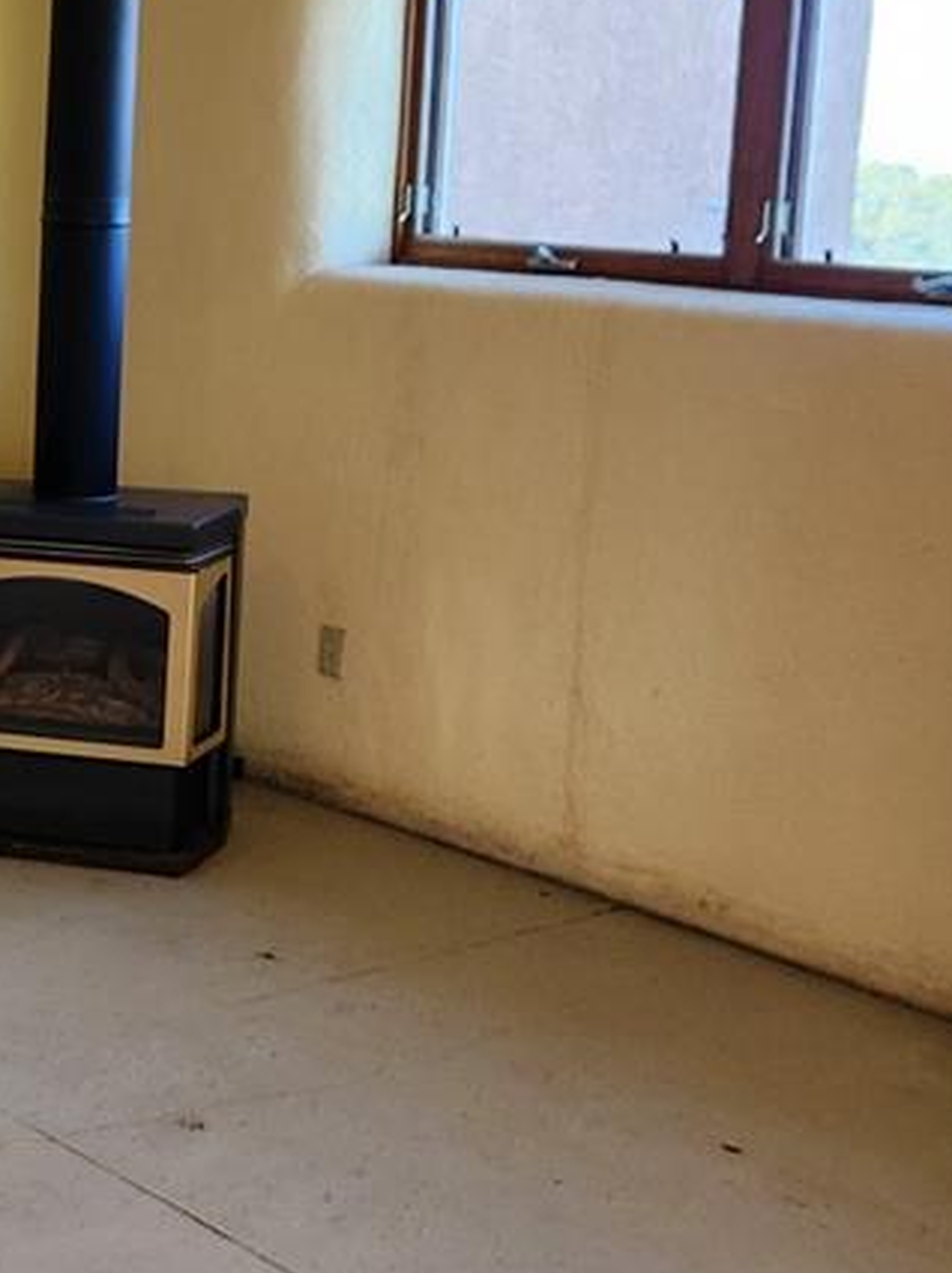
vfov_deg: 29.7
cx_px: -293
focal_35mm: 65
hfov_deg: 20.5
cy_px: 461
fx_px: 2387
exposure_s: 1/120
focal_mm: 5.4
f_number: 1.8
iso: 250
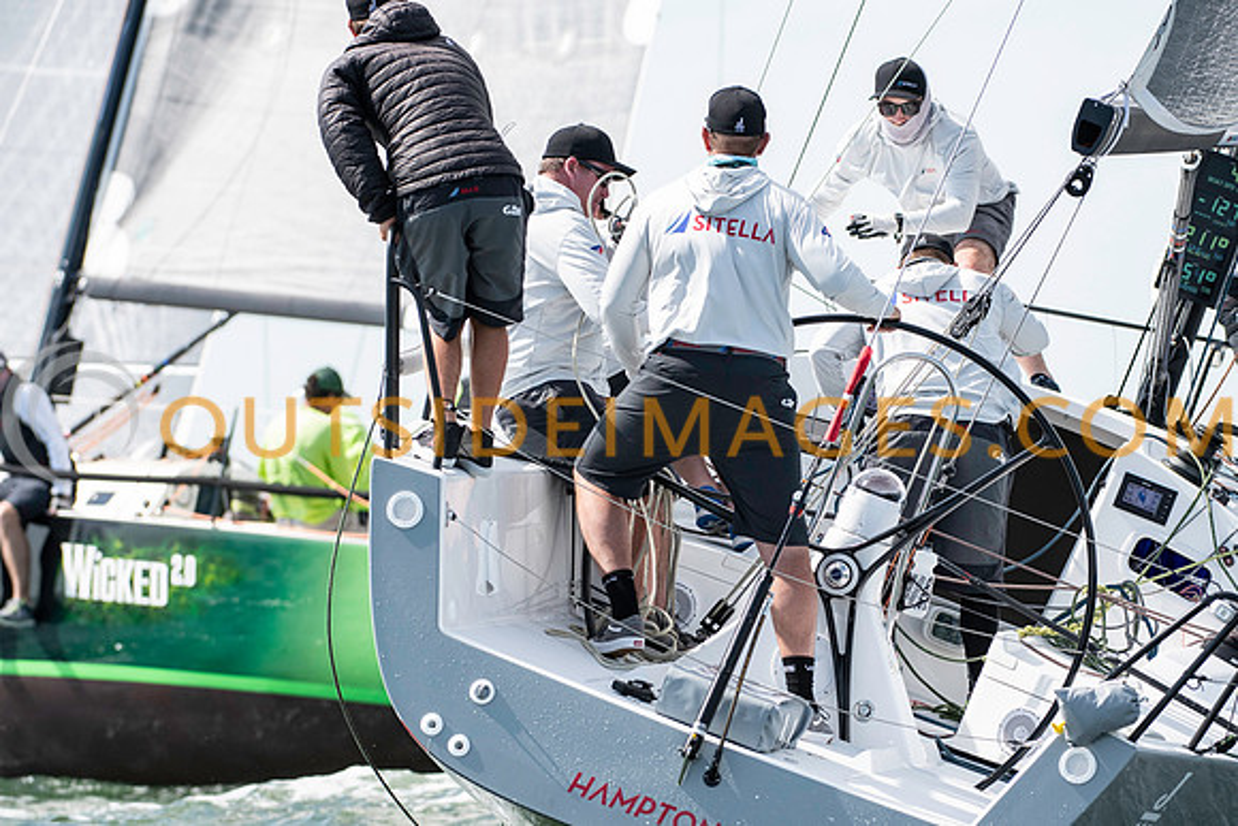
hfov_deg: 5.7
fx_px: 12382
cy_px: 413
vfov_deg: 3.8
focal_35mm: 360
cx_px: 619
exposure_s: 1/1600
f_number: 5.6
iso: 400
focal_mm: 240
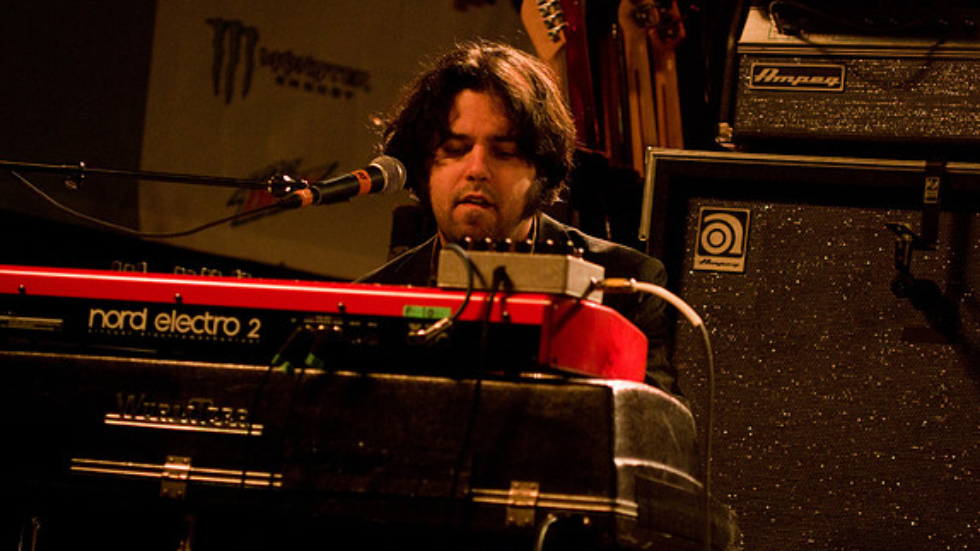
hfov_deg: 19.3
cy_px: 301
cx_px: 488
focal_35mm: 111
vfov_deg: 10.9
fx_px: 2885
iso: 1000
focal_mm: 70
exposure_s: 1/160
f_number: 3.2
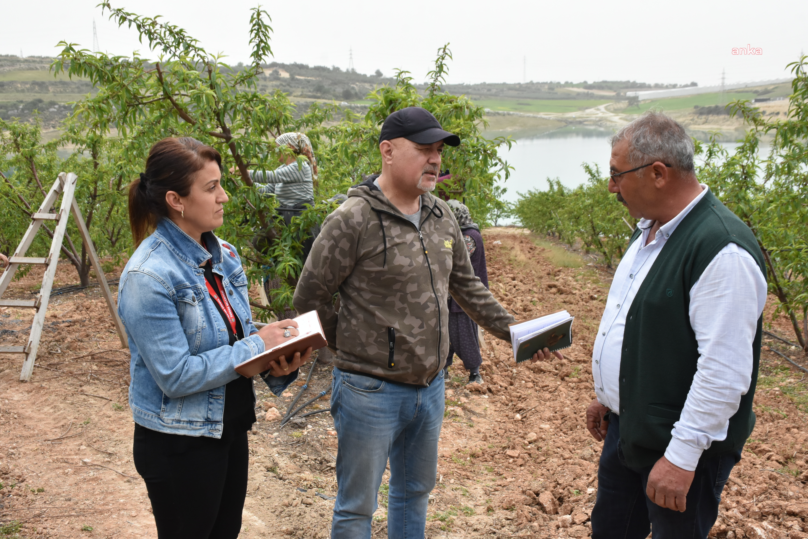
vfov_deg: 36.9
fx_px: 808
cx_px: 404
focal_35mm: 36
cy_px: 270
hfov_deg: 53.1
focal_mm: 24
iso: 1000
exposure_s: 1/640
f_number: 13
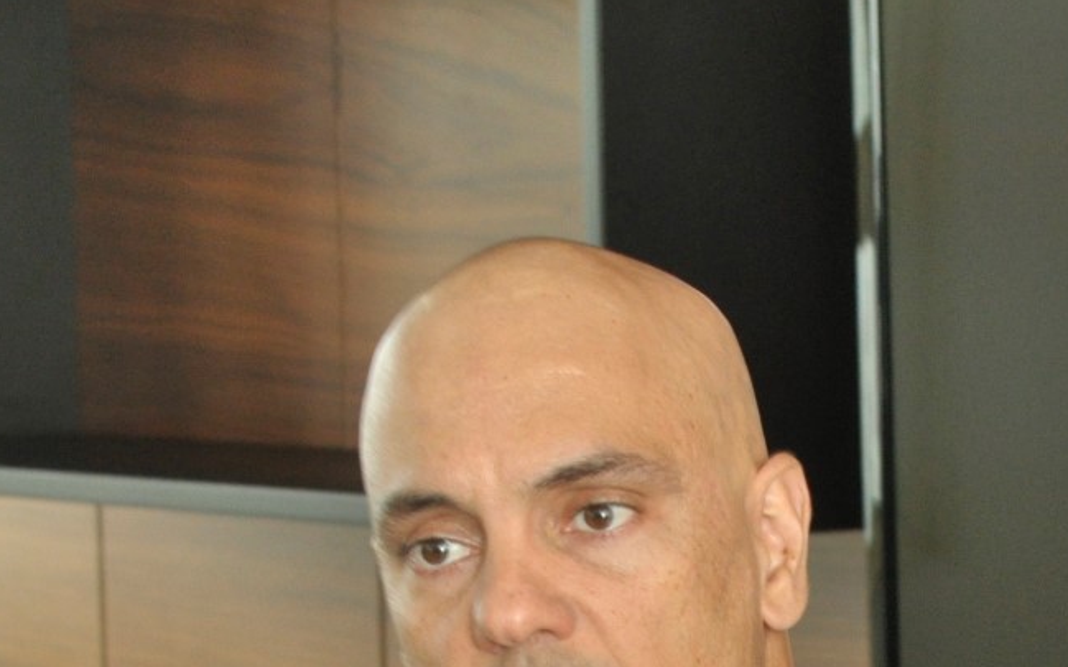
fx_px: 7797
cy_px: 873
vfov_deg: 4.9
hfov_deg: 7.8
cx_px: 686
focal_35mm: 268
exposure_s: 1/90
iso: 800
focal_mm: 70
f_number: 8
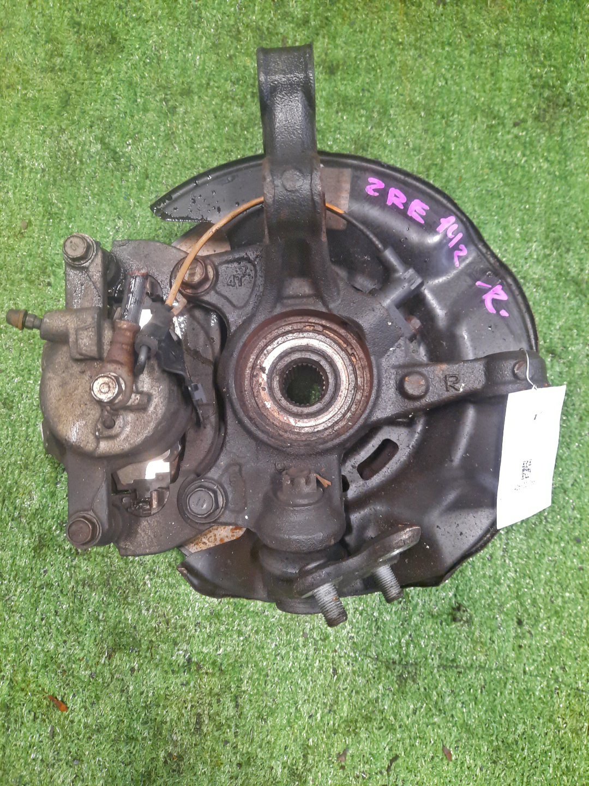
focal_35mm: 25
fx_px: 567
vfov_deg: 69.4
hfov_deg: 54.9
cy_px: 393
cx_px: 294
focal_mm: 4.6
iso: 410
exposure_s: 1/25
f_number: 2
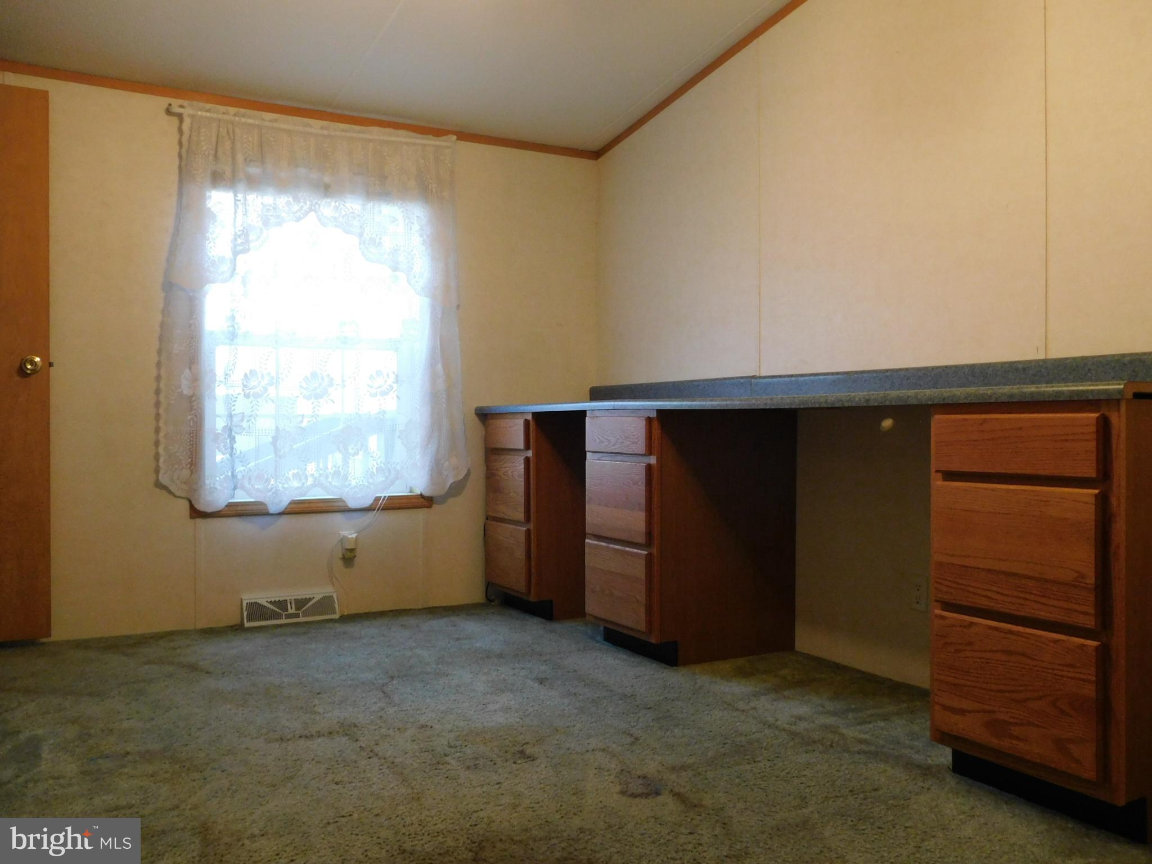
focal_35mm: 30
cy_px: 432
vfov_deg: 46.8
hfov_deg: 60.0
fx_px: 998
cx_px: 576
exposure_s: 1/25
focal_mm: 5.3
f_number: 3.2
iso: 400
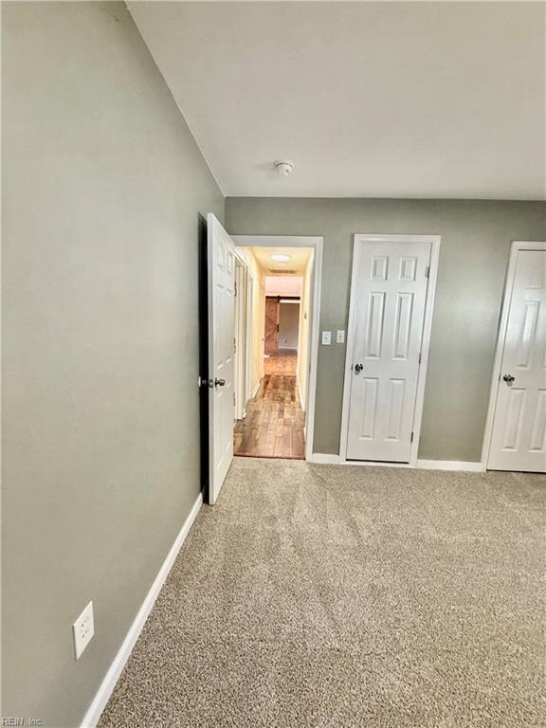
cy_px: 364
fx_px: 294
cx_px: 273
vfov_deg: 102.1
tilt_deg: -5.9
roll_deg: -2.5
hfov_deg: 85.7
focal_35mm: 14
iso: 320
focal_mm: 2.22
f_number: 2.2
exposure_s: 1/120
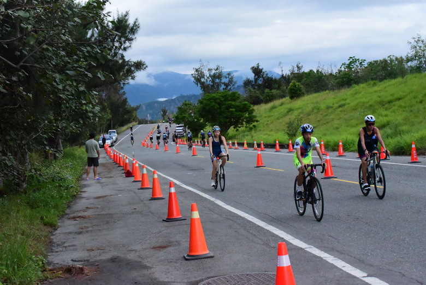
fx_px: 829
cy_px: 142
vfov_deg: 19.5
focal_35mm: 70
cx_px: 213
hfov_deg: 28.8
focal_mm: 70
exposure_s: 1/3200
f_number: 14
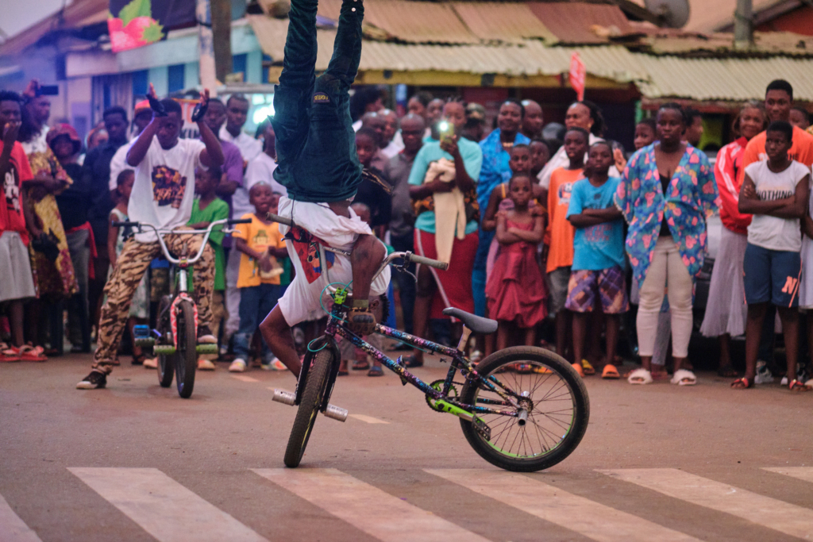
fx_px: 3049
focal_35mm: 135
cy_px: 271
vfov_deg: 10.2
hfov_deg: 15.2
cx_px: 406
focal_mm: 90
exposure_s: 1/400
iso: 800
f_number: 2
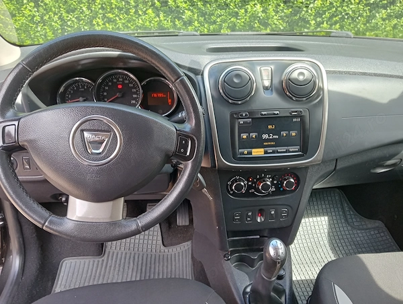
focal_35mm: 28
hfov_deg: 63.4
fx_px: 326
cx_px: 202
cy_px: 152
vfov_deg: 49.9
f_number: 1.8
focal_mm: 3.98
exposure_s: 1/50
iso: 113
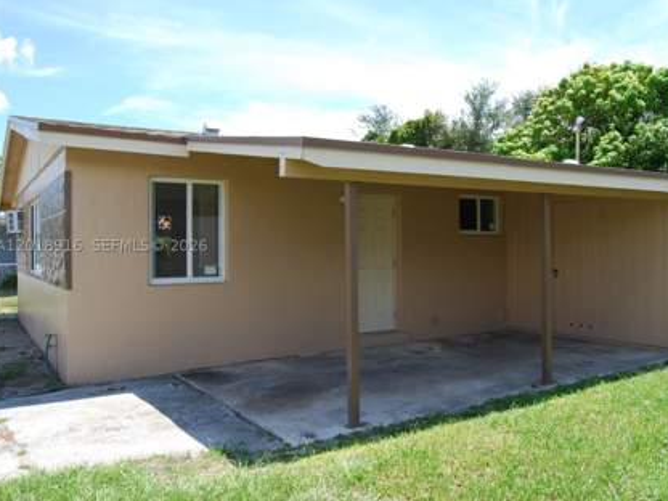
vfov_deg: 46.8
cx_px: 377
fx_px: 579
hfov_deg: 59.8
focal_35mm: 30
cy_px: 245
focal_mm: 18
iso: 200
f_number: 9
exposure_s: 1/125
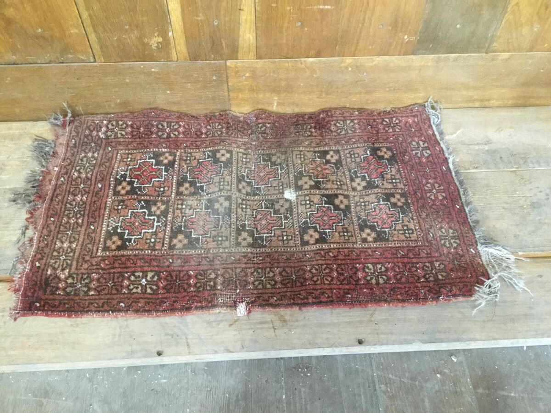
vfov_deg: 45.4
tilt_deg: -54.9
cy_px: 206
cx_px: 276
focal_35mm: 31
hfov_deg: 58.4
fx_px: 493
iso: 250
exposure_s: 1/33
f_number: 2.4
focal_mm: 3.3
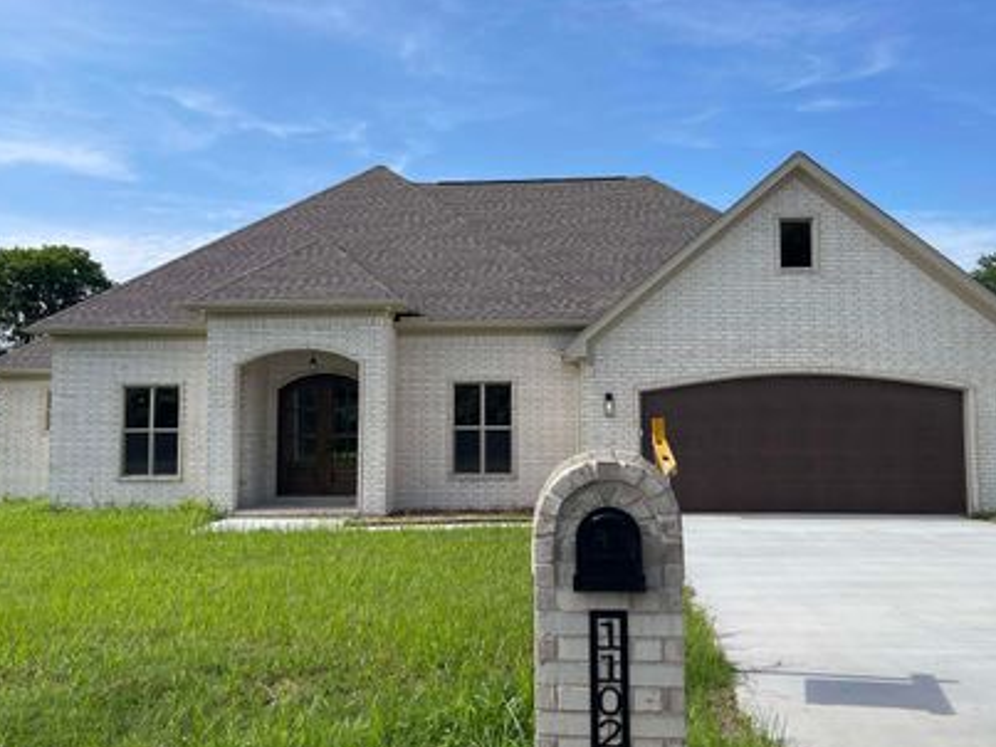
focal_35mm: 31
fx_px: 892
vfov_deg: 45.4
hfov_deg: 58.4
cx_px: 509
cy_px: 338
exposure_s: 1/3257
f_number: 1.6
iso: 32
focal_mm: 5.1
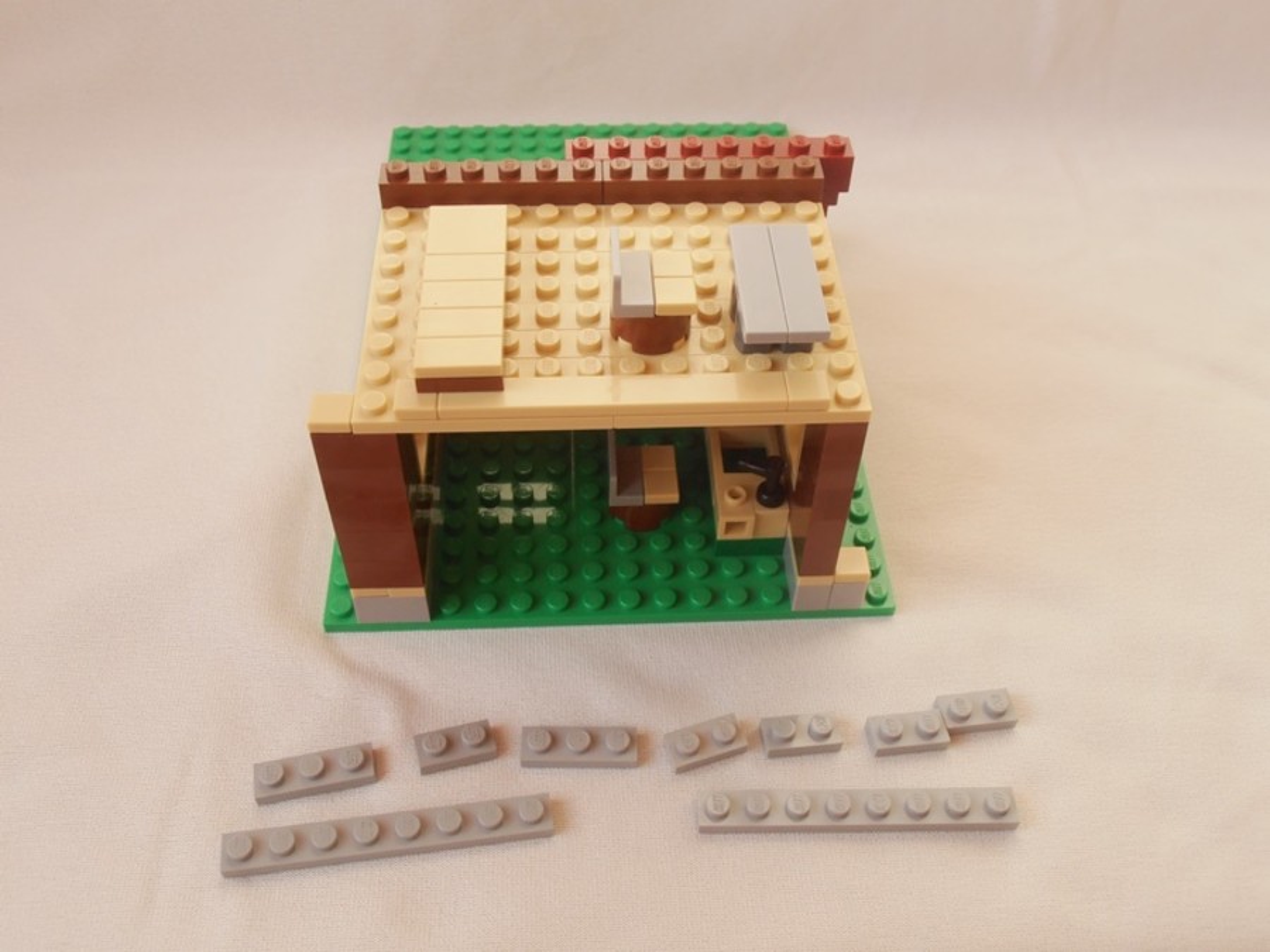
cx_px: 635
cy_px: 476
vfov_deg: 38.7
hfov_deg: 50.1
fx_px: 1357
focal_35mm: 37
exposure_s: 1/100
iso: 80
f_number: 3.9
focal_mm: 6.61
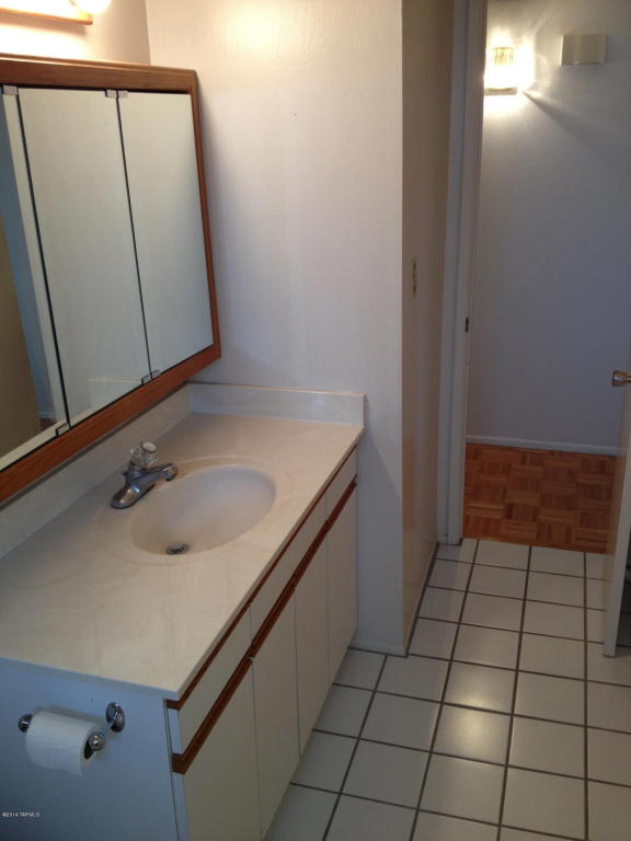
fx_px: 851
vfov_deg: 52.6
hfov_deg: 40.7
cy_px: 420
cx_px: 316
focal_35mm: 35
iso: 64
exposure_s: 1/20
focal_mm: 4.28
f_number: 2.4
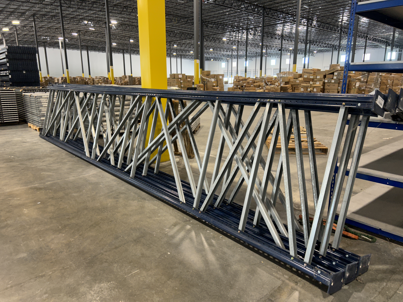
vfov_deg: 53.1
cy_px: 151
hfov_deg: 67.3
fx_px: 303
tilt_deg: -11.0
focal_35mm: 26
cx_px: 202
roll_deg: +2.0
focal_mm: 5.7
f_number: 1.5
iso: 200
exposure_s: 1/60
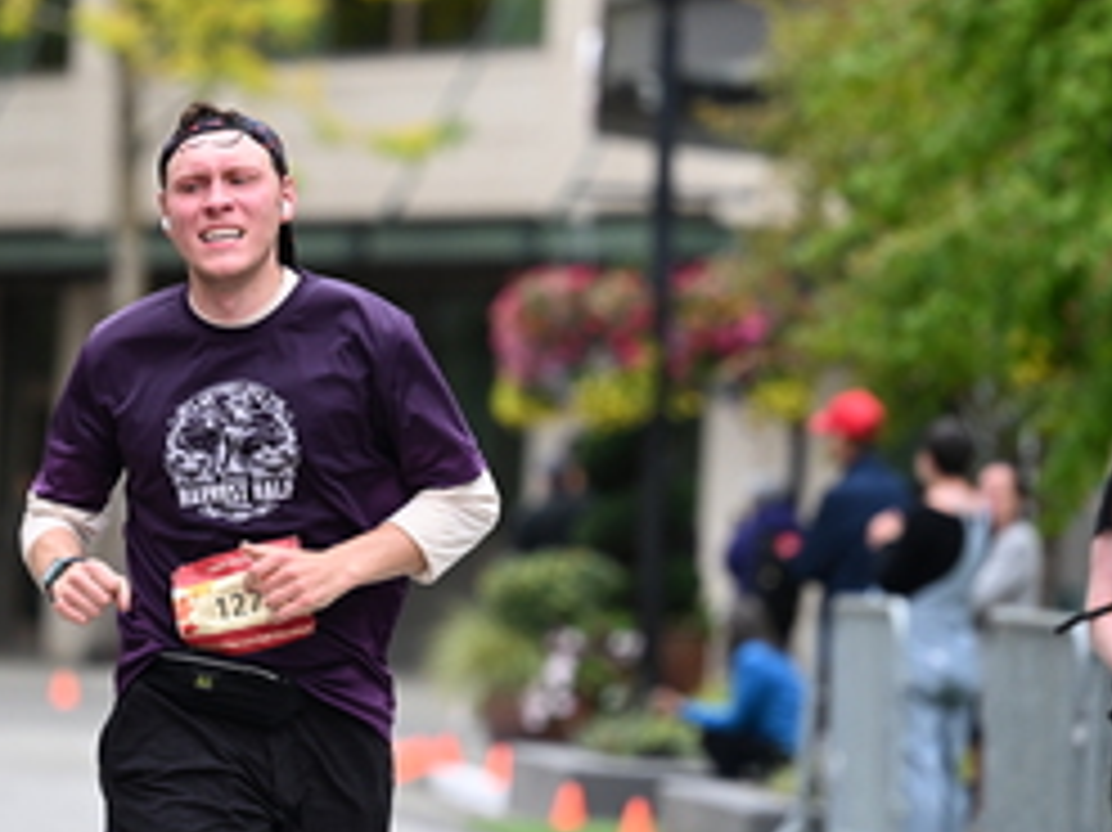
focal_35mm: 311
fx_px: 9986
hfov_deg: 6.4
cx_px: 302
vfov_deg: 4.8
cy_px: 313
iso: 640
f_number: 2.8
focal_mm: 145
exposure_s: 1/2000
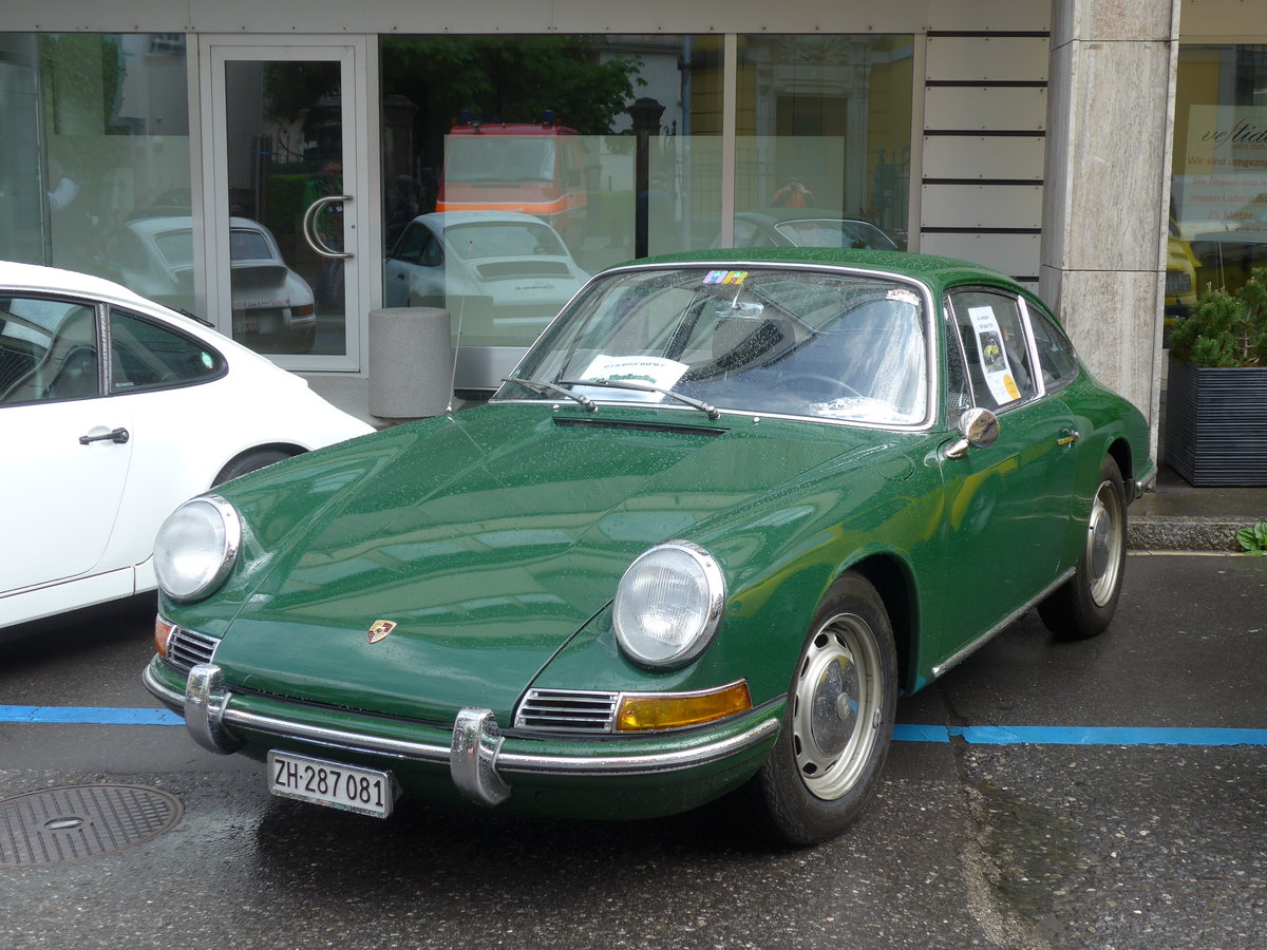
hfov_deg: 38.9
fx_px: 1793
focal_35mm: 49
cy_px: 475
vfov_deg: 29.7
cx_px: 634
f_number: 3.2
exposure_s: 1/400
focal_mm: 10.1
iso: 80
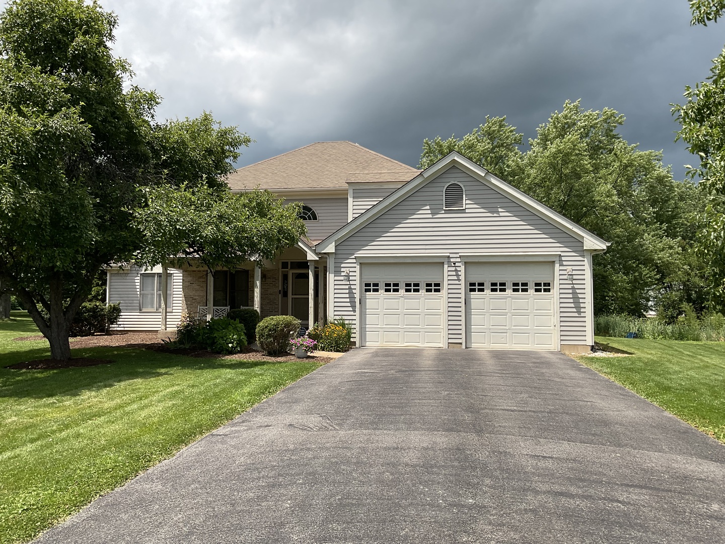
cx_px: 362
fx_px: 607
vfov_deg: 48.2
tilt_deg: +3.0
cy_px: 272
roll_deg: +0.1
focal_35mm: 29
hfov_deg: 61.7
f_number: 1.8
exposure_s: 1/1730
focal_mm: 3
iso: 16
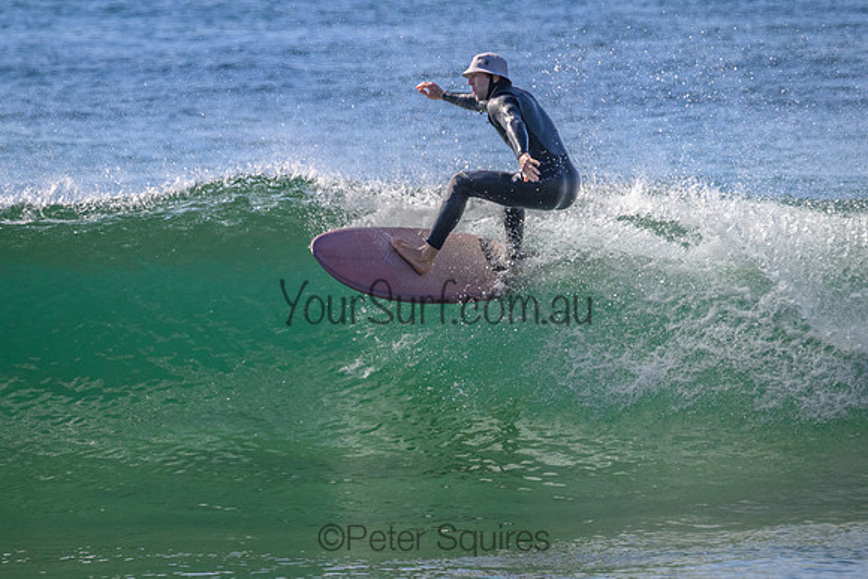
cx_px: 418
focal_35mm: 707
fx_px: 17055
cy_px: 242
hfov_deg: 2.9
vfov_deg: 1.9
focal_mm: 590
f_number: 11
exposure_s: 1/2000
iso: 1400
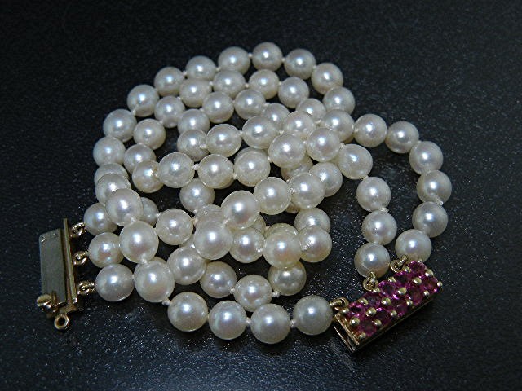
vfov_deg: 32.2
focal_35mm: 45
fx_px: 679
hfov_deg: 42.1
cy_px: 196
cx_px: 261
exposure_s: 1/30
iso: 246
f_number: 7.6
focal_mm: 8.1
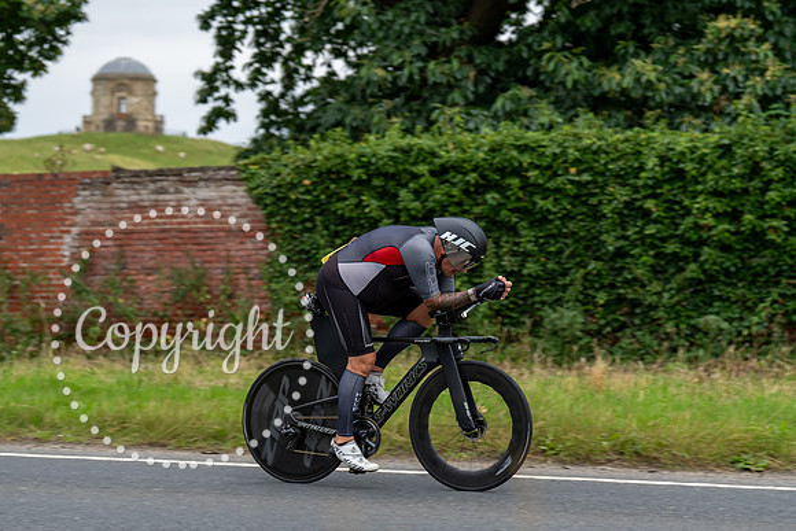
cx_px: 398
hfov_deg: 25.4
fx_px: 1769
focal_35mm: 80
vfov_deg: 17.1
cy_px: 266
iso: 1000
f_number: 3.2
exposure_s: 1/640
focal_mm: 80
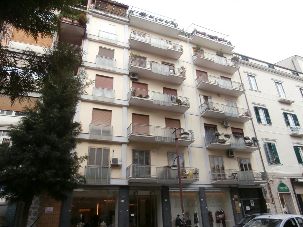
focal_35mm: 24
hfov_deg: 71.6
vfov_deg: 56.8
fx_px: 210
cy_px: 114
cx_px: 152
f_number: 3
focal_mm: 4.2
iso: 100
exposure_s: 1/500
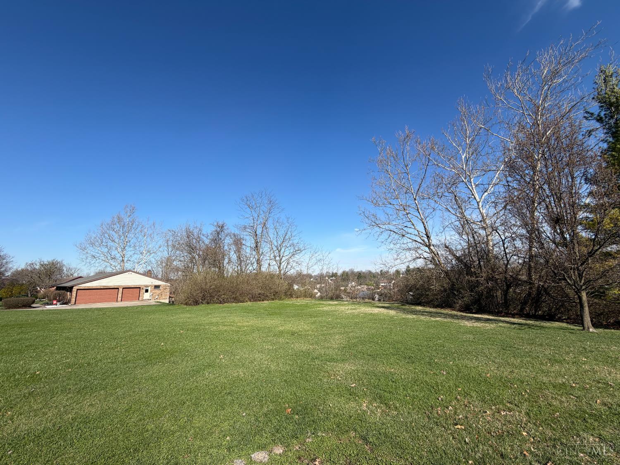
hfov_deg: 102.1
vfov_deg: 85.7
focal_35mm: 14
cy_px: 232
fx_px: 251
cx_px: 310
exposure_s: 1/770
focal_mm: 2.22
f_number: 2.2
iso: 20
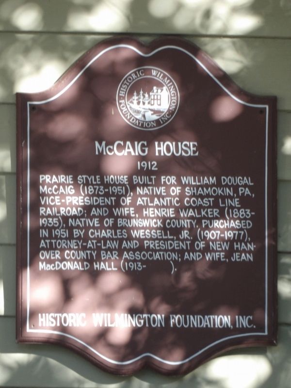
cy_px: 194
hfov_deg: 1.5
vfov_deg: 2.1
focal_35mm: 967
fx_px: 10839
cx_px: 146
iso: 200
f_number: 5.3
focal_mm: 173.5
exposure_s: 1/76
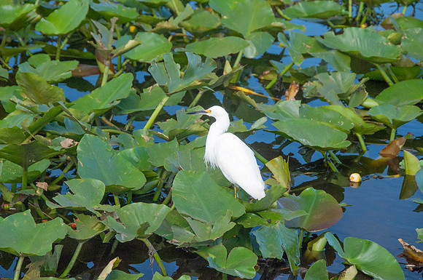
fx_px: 2112
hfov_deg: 11.4
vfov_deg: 7.6
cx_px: 212
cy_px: 140
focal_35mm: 180
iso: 3200
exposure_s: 1/1000
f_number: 10
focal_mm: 120
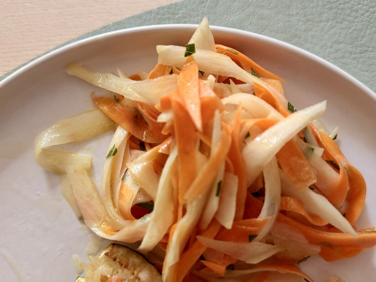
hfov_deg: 71.6
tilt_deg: -82.5
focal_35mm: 24
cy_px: 141
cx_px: 188
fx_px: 261
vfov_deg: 56.8
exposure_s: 1/79
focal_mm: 6.76
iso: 200
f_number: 1.78
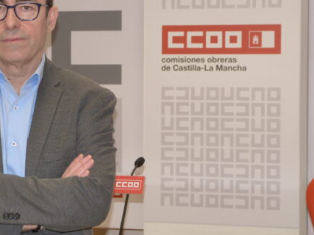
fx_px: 1161
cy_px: 93
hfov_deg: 15.4
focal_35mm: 128
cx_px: 100
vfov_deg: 11.6
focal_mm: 16.5
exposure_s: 1/60
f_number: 3.4
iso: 100
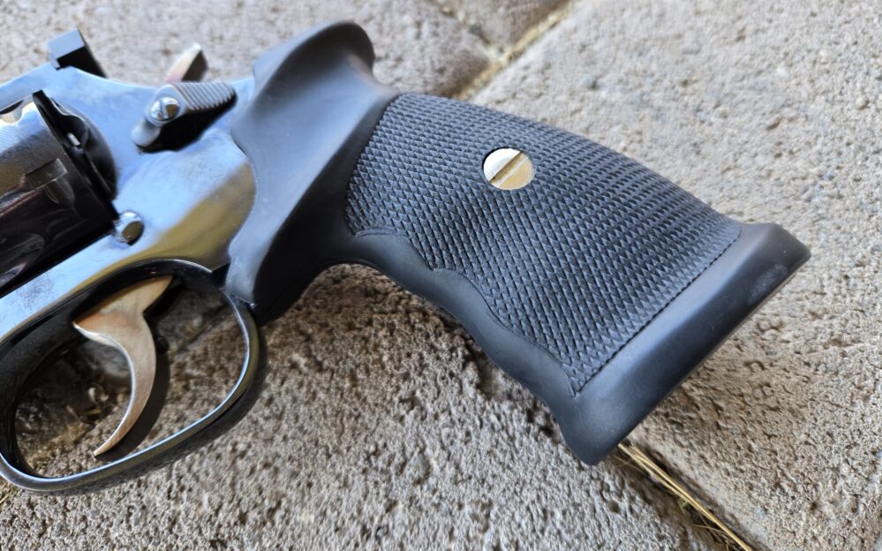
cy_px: 229
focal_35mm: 25
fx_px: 601
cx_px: 438
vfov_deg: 49.0
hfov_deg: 72.6
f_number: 1.8
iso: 125
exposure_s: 1/180
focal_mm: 5.4
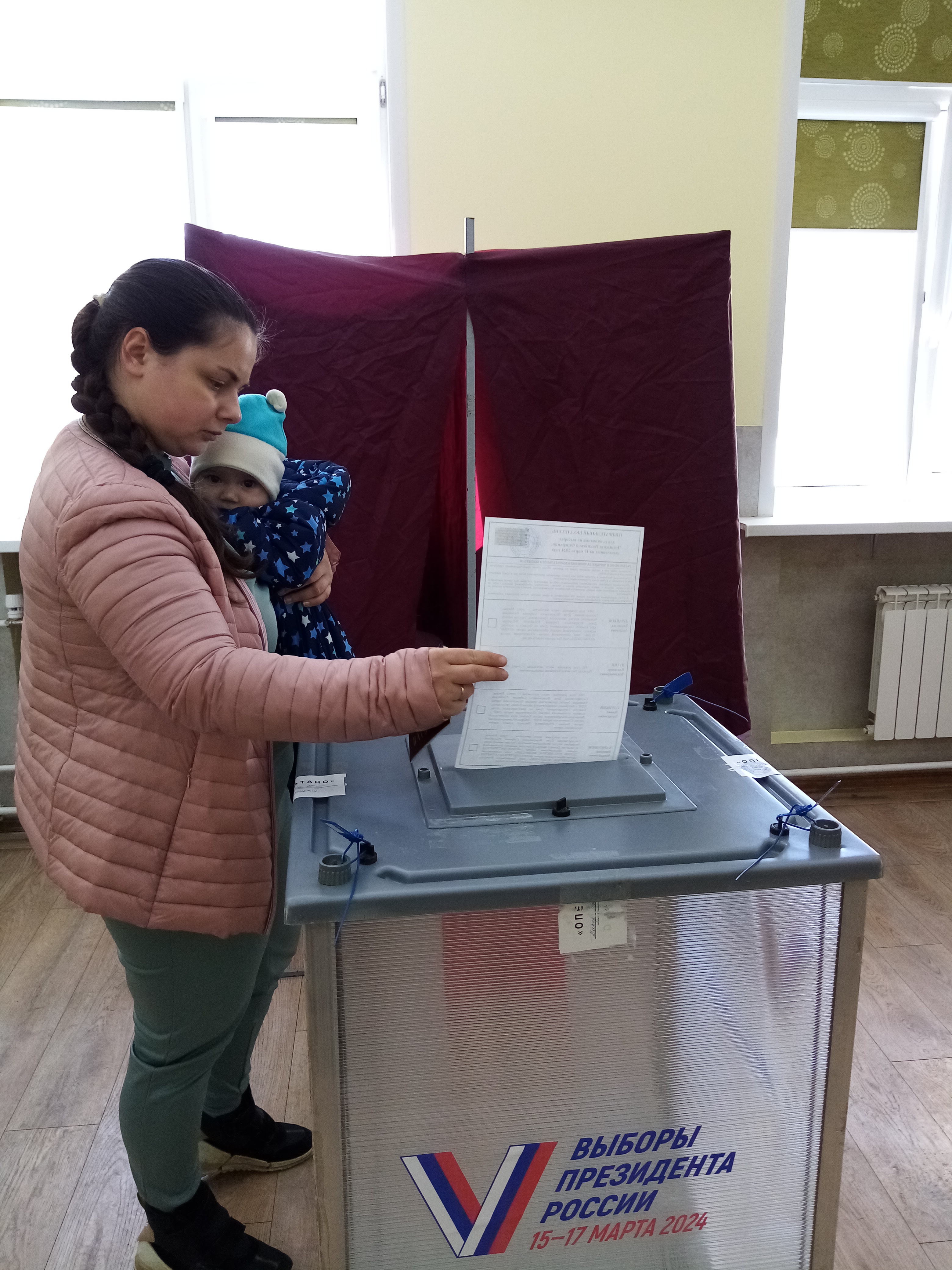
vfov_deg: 67.3
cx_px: 476
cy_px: 635
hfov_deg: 53.1
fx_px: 953
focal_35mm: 26
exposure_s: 1/100
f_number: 1.8
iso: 148
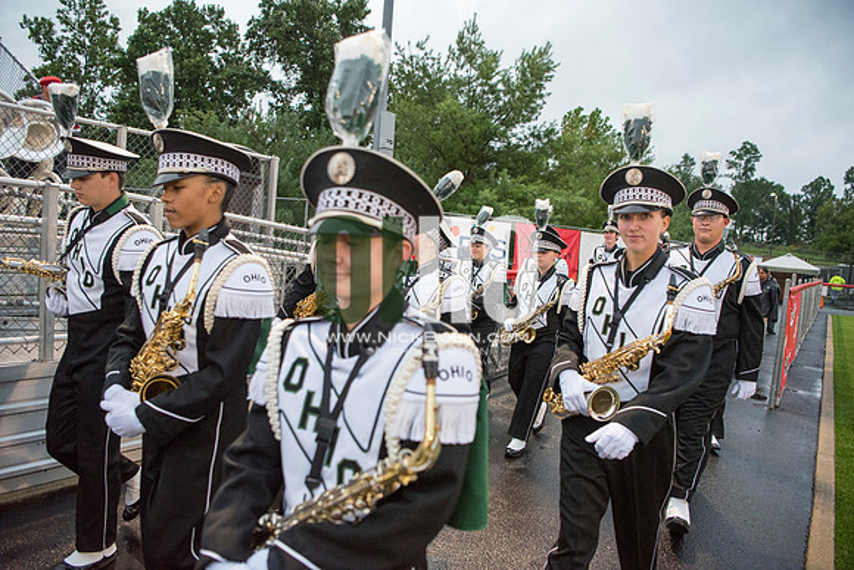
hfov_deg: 73.7
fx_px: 569
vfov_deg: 53.2
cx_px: 427
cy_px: 285
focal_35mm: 24
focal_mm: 24
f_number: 3.2
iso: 2000
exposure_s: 1/800
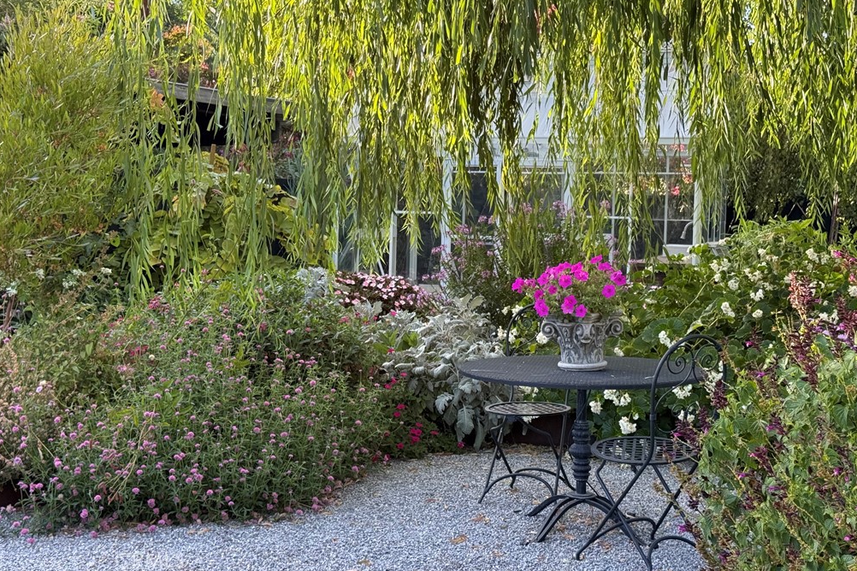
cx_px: 428
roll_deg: -1.8
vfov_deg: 26.5
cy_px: 244
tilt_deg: -2.2
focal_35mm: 51
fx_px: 1214
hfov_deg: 38.9
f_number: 1.78
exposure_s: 1/370
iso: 100
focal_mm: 6.76
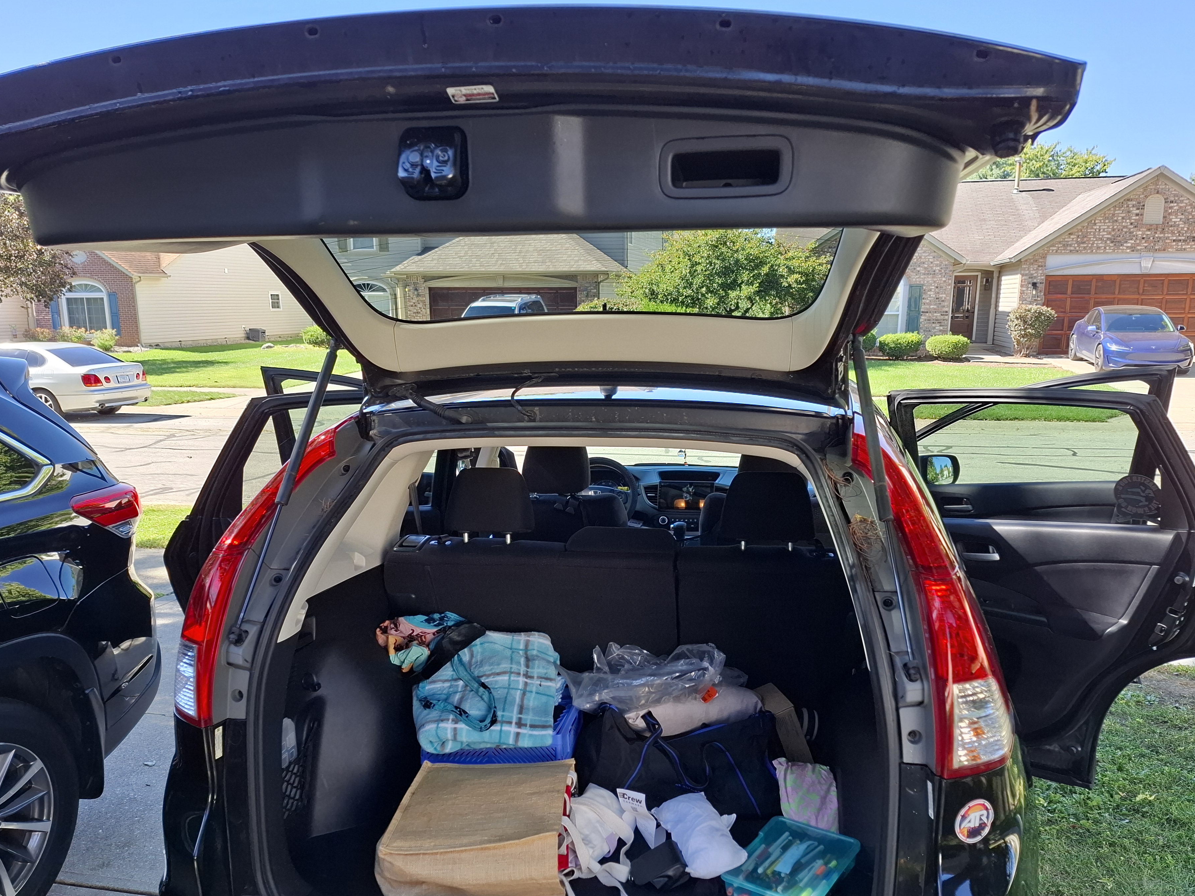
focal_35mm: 26
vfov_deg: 53.0
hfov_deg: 67.3
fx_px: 898
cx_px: 616
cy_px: 493
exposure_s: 1/156
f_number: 1.8
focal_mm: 5.54
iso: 50
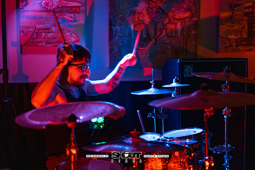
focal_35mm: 50
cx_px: 128
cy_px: 85
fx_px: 354
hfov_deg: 39.6
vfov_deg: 27.0
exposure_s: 1/200
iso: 4000
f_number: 1.8
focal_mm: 50
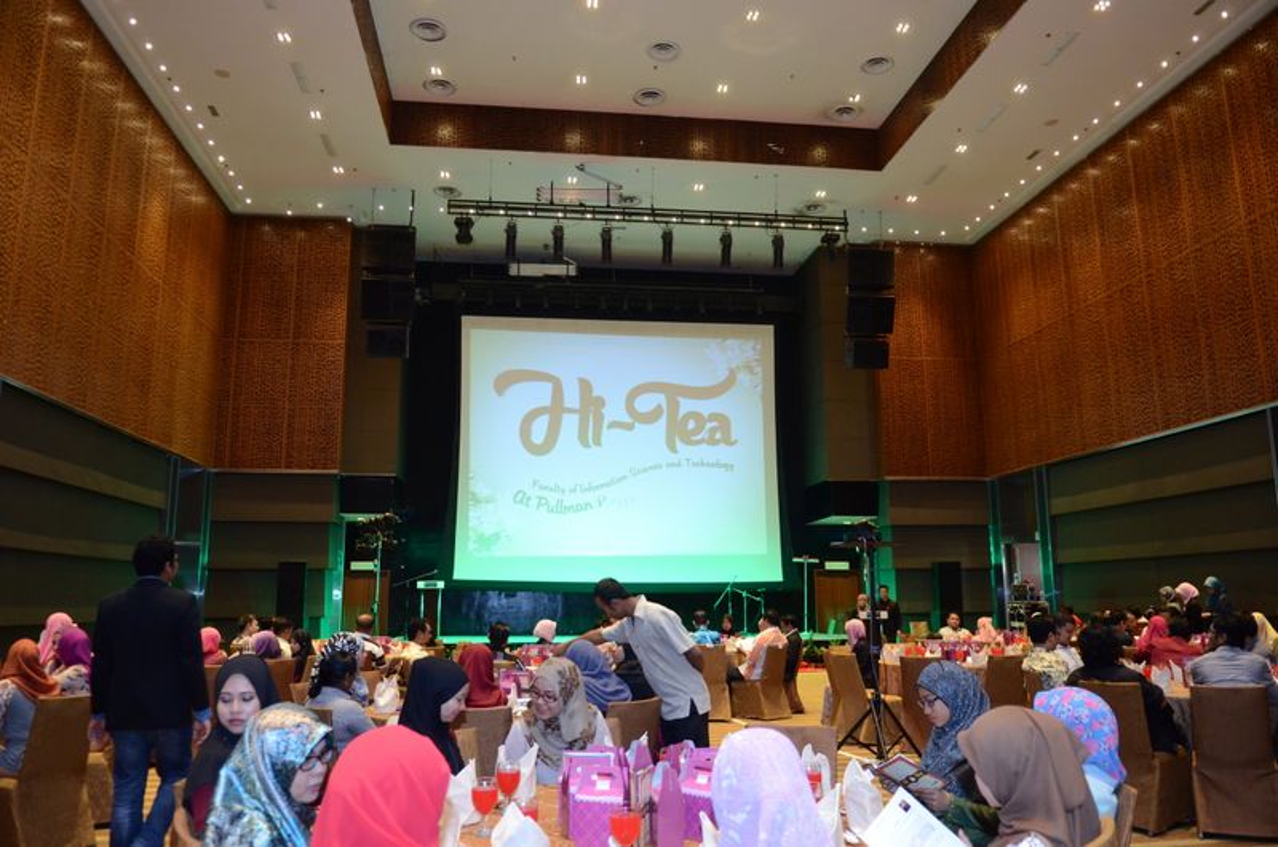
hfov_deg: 70.5
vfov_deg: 50.2
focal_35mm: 26
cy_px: 424
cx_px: 639
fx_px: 903
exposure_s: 1/60
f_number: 2.8
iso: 1600
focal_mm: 17
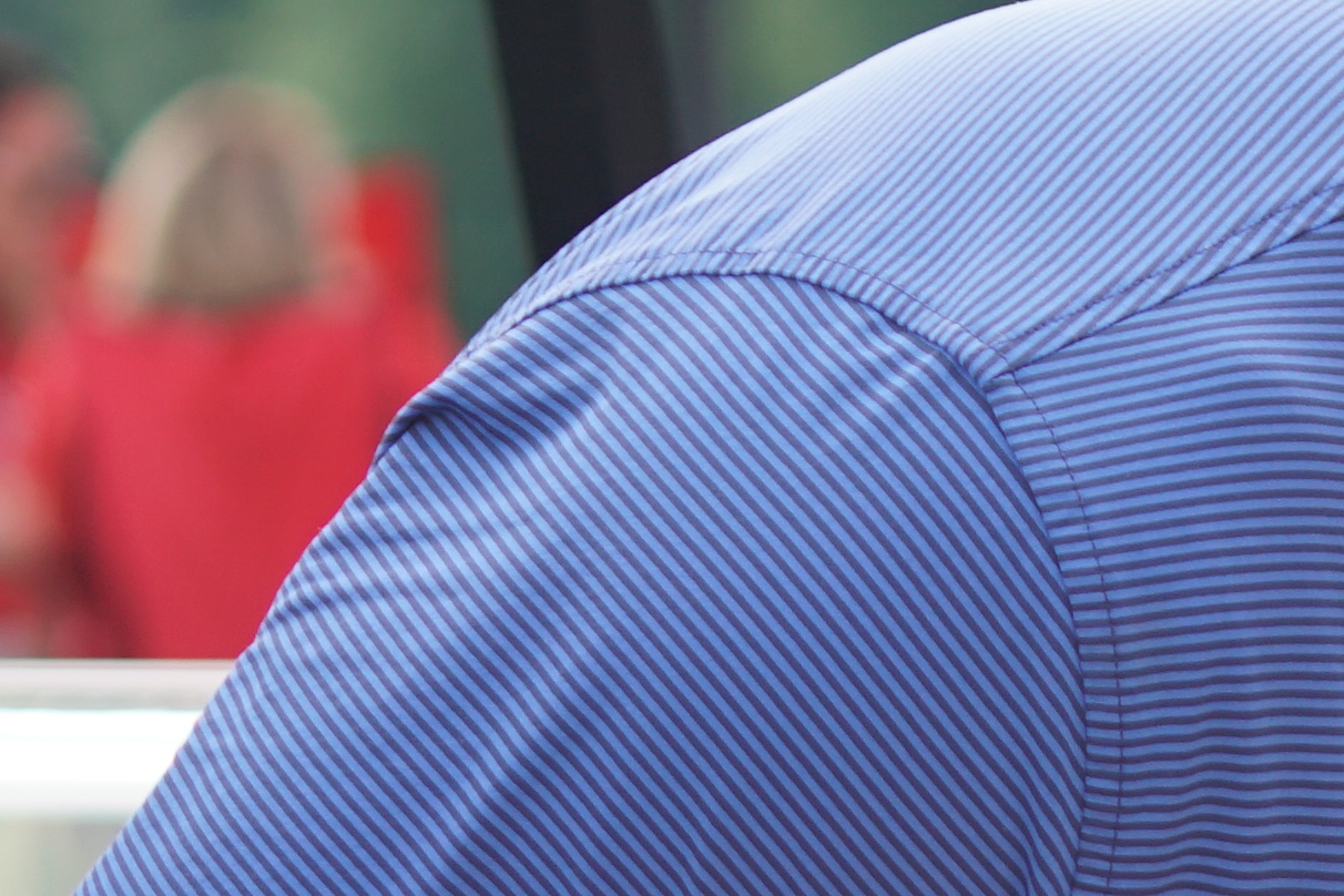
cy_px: 996
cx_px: 2599
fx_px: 19412
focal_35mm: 520
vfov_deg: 2.6
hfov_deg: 3.9
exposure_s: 1/200
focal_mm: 70
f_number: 4
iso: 100
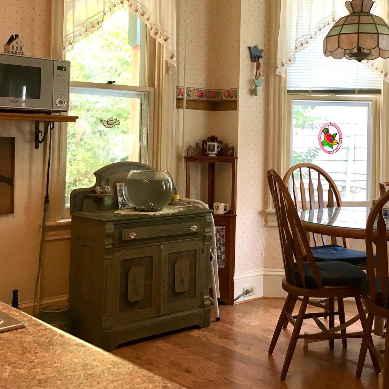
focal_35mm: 49
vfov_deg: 34.4
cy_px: 133
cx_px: 267
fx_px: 623
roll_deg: -0.9
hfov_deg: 34.3
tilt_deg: +2.3
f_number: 2.2
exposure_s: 1/30
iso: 50
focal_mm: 4.15
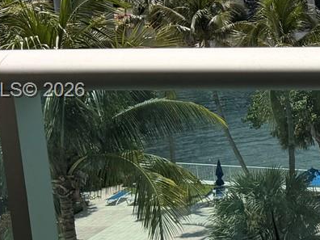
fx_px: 897
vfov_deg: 15.2
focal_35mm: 97
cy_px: 91
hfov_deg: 18.0
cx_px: 480
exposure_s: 1/6711
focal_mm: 6.76
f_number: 1.78
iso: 100
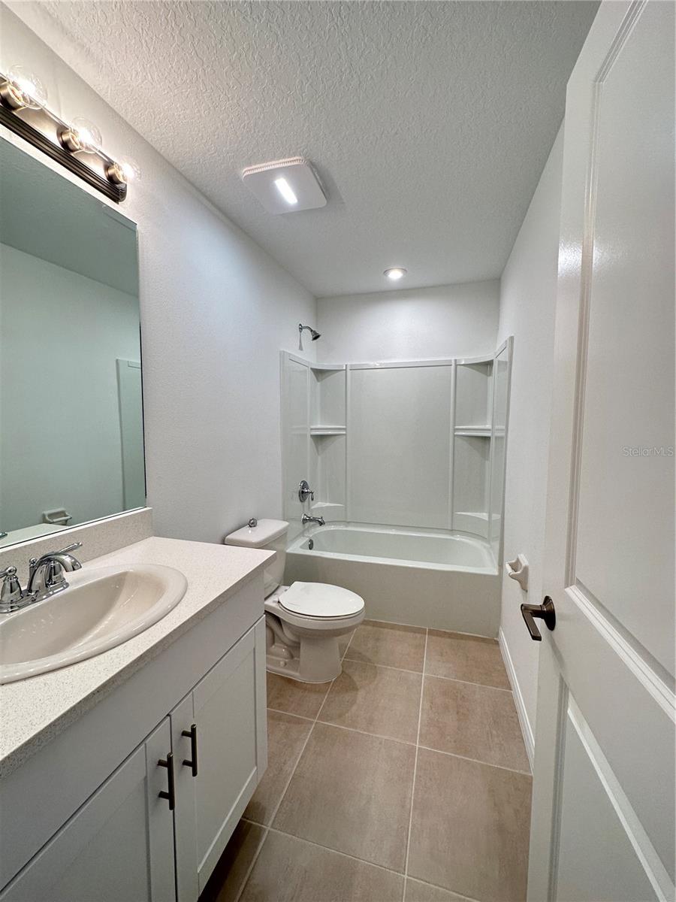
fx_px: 365
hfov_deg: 85.7
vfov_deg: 102.1
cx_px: 338
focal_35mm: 14
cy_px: 451
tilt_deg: -4.4
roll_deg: -0.8
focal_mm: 2.22
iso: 160
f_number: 2.2
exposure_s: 1/120
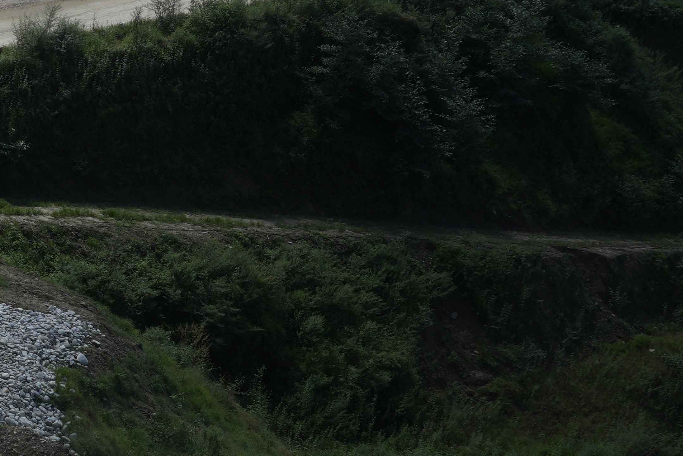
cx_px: -226
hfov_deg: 25.0
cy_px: 184
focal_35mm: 69
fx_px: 1309
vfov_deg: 19.7
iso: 100
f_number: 11
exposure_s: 1/160
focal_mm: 16
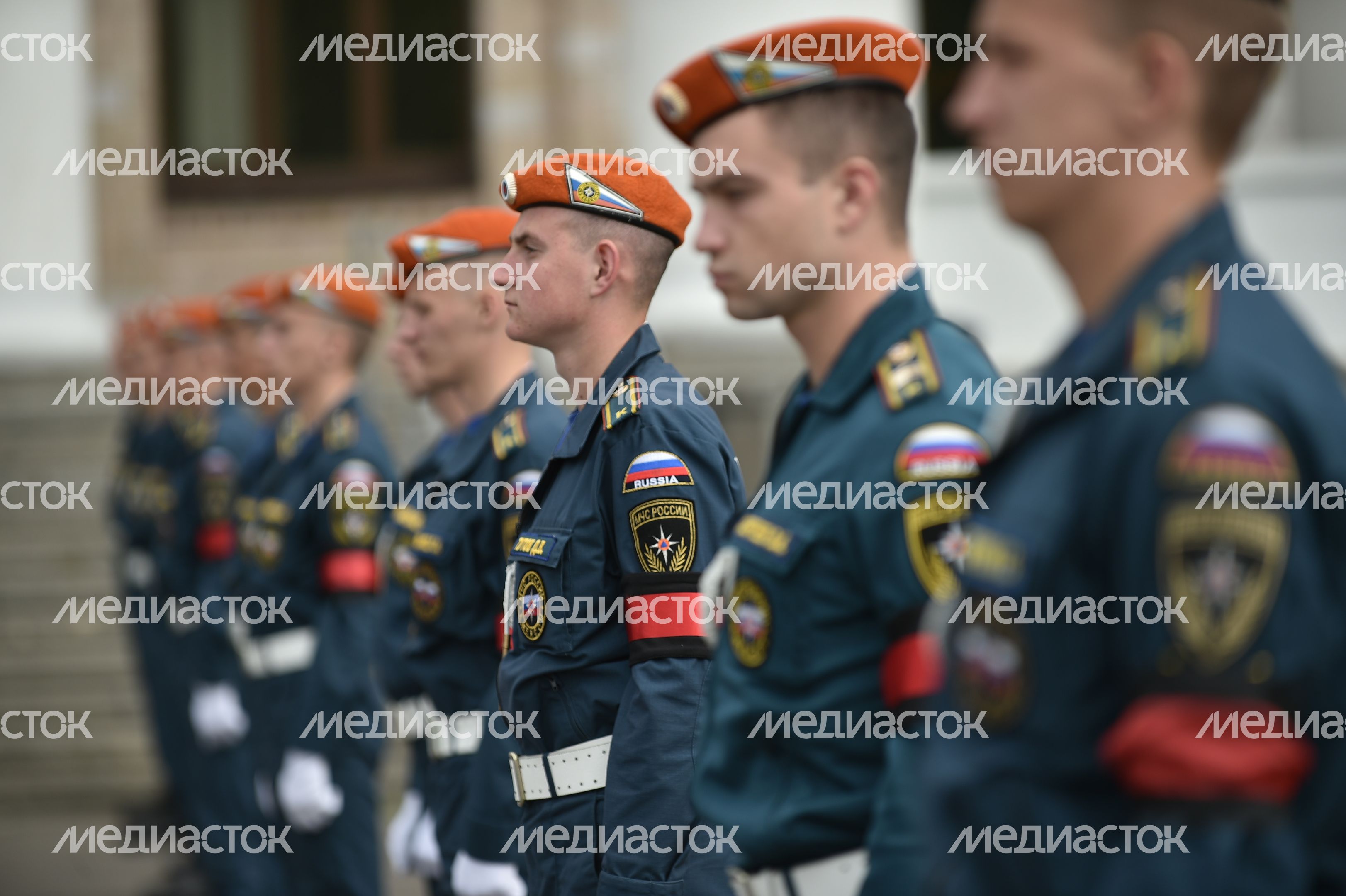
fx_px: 7474
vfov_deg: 6.9
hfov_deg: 10.3
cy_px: 448
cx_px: 673
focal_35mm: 200
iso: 100
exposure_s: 1/800
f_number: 4
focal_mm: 200
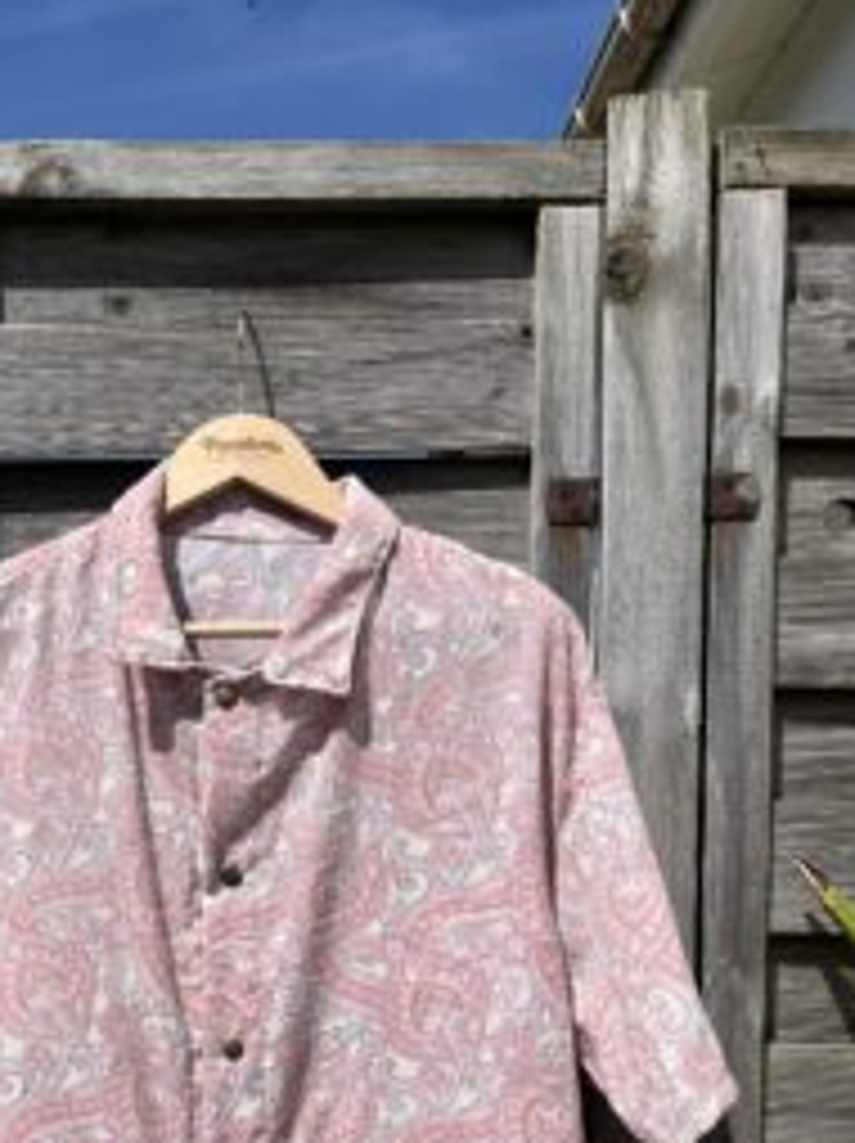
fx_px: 1353
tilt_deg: -2.2
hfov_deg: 34.7
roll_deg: +0.0
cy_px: 886
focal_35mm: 41
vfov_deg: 44.0
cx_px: 274
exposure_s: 1/7353
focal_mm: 5.1
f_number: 1.6
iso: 50
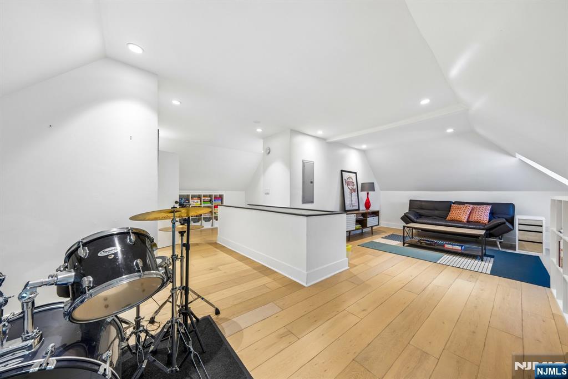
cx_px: 284
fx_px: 189
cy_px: 190
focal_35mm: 12
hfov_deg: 112.6
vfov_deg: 90.0
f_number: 4
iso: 250
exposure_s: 1/8
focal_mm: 8
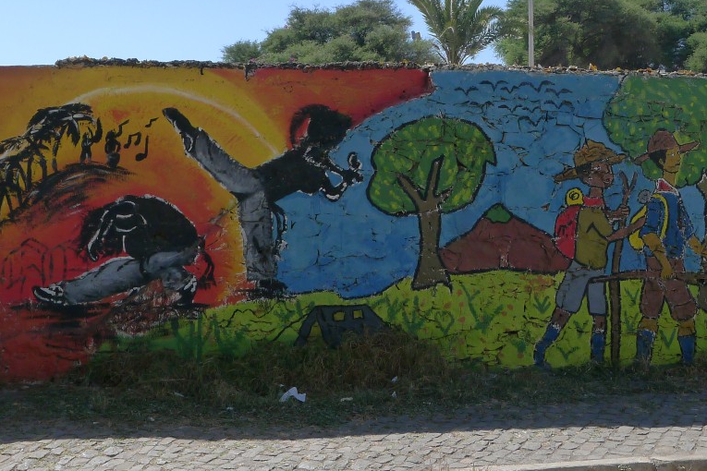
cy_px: 110
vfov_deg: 23.1
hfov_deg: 34.4
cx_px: 420
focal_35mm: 58
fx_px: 1139
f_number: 4
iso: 125
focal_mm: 7.9
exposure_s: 1/640
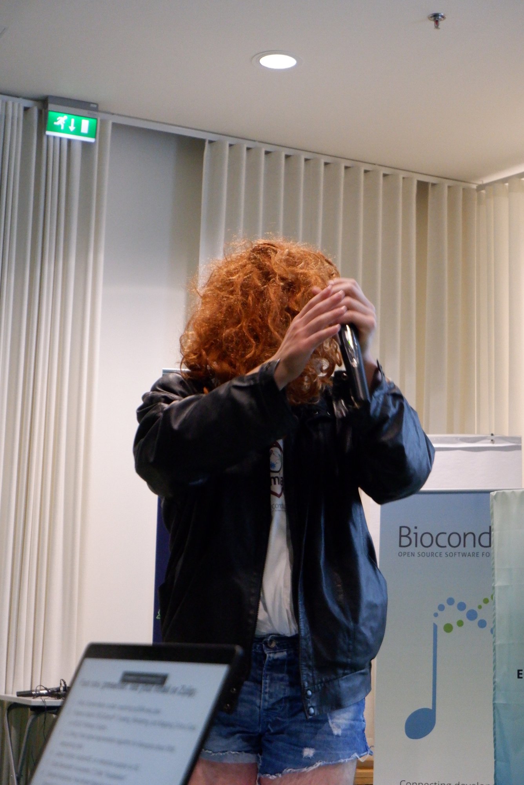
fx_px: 1439
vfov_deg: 30.5
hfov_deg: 20.6
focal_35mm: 66
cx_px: 262
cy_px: 392
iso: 6400
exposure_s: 1/125
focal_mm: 44.5
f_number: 5.6
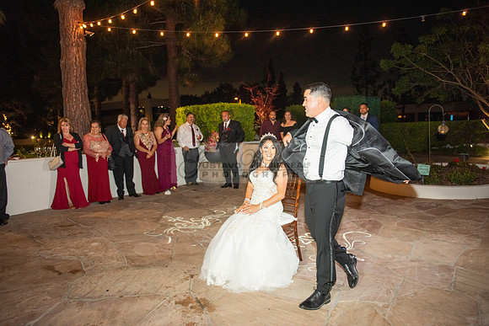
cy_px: 163
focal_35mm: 27
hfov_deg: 67.4
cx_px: 244
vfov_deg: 48.0
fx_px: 367
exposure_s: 1/125
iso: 1250
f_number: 2.8
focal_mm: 27
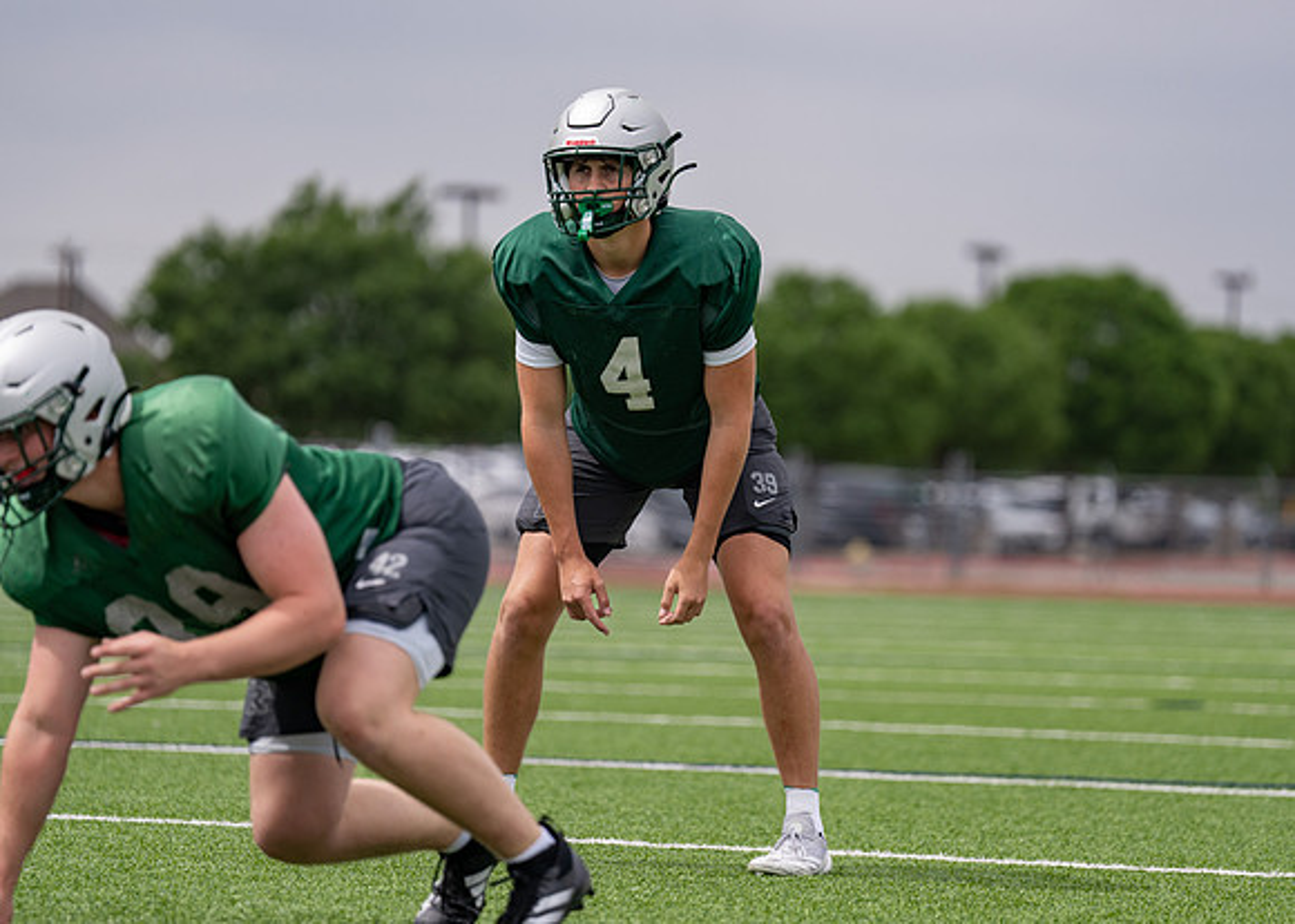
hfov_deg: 10.9
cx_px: 728
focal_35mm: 184
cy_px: 445
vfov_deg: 7.8
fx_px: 6772
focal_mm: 165
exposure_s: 1/2500
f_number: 2.8
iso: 160
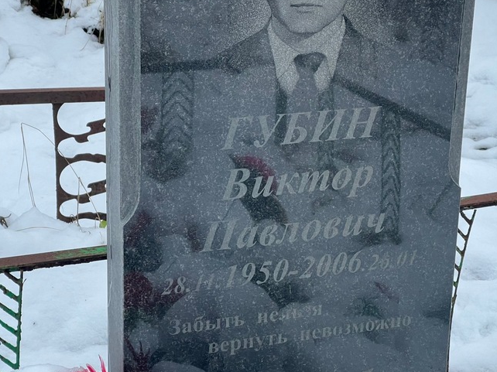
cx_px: 283
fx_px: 1378
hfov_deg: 20.4
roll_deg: -3.5
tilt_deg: -22.9
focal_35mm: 96
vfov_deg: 15.4
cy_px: 199
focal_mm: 9
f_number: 2.8
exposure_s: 1/99
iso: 200
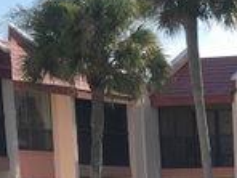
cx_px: 520
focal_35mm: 157
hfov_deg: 11.1
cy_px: 359
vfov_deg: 8.9
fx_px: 1075
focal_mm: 4.15
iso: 25
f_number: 2.2
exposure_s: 1/1131
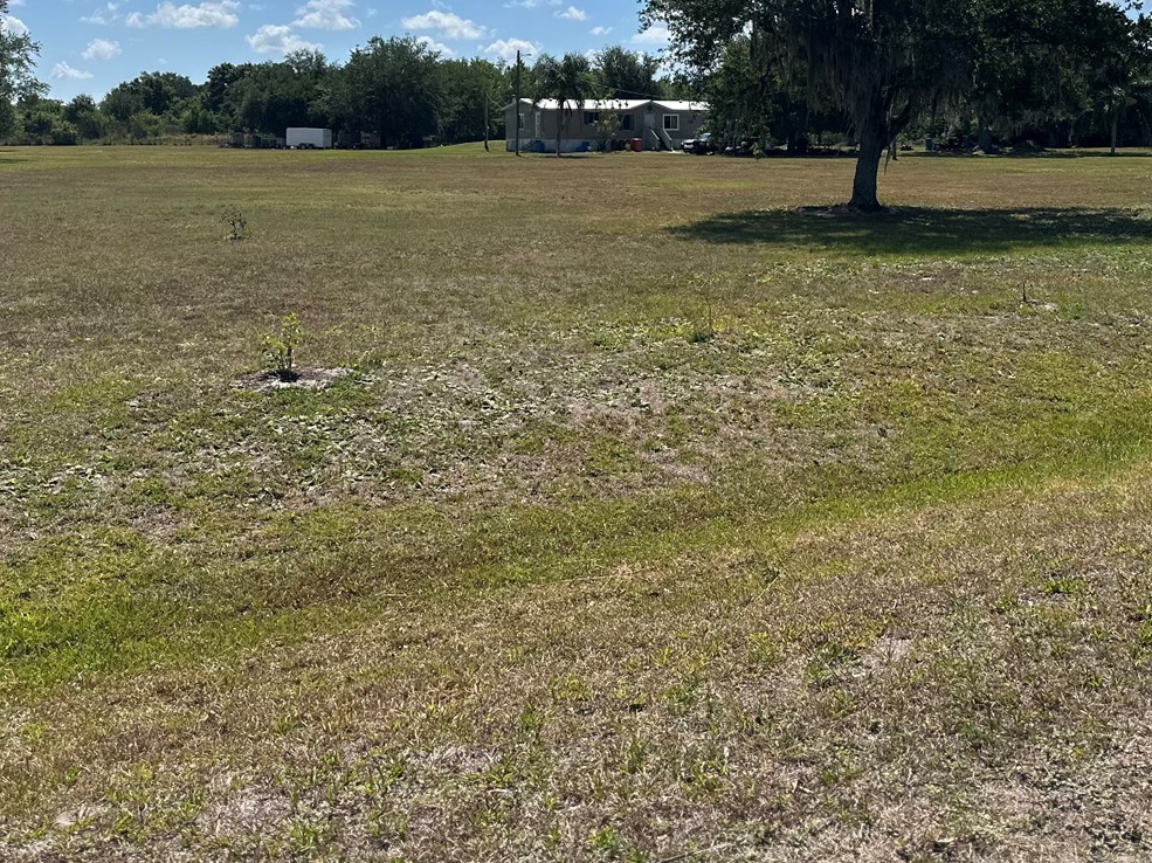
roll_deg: +0.6
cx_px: 695
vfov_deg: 36.3
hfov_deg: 47.6
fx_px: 1297
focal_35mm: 39
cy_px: 262
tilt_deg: -7.0
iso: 80
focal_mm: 6.86
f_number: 1.78
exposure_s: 1/7042
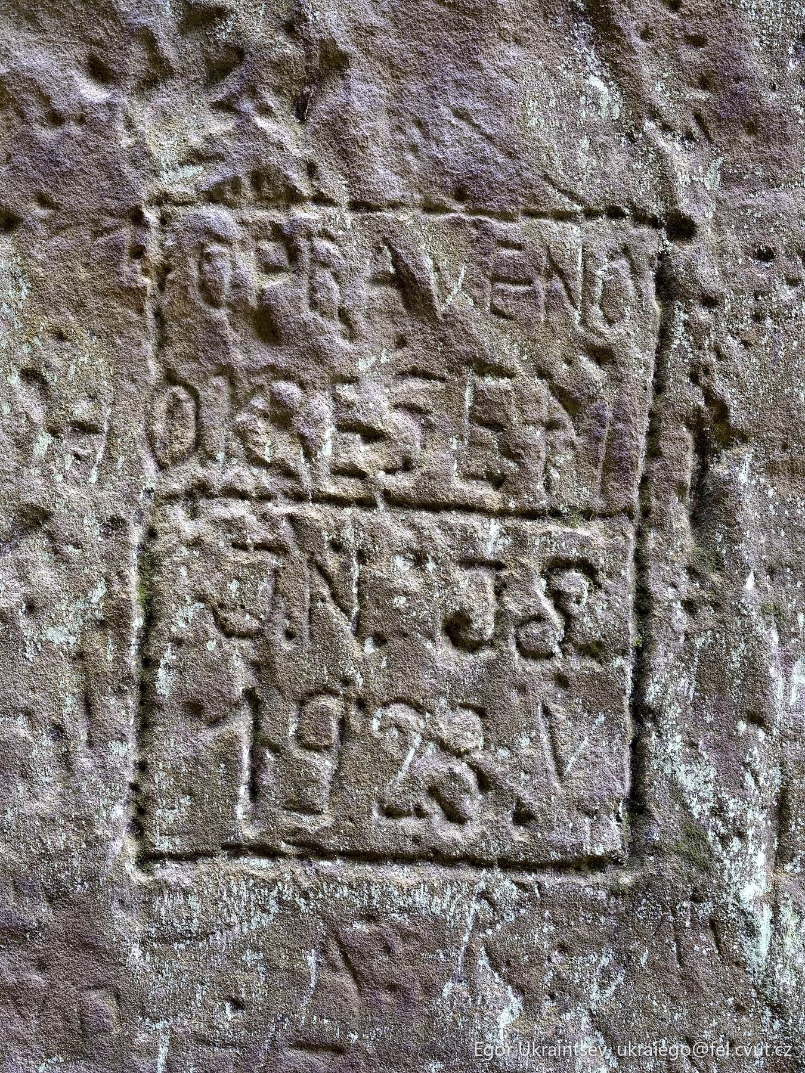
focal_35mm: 37
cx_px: 402
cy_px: 536
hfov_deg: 38.7
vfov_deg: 50.1
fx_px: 1147
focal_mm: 46.5
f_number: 8
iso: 100
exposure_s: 4
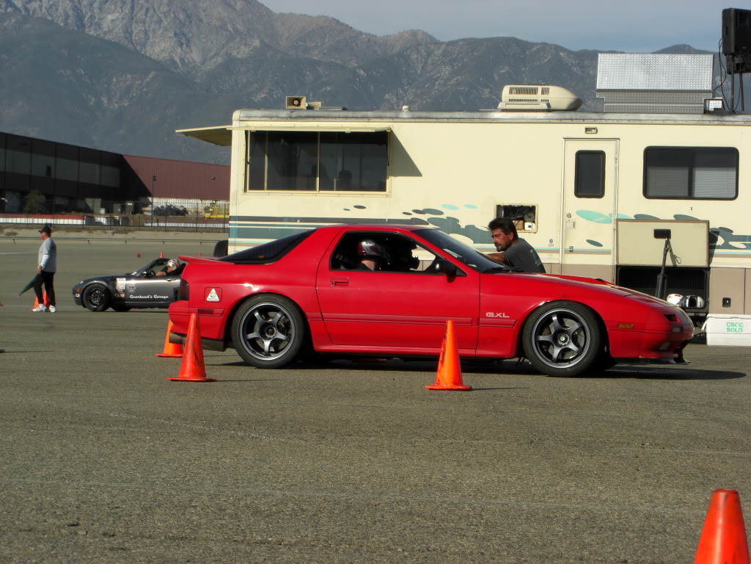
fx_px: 2473
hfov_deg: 17.3
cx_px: 376
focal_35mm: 114
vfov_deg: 13.0
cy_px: 282
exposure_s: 1/400
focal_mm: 23.7
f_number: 7.4
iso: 80
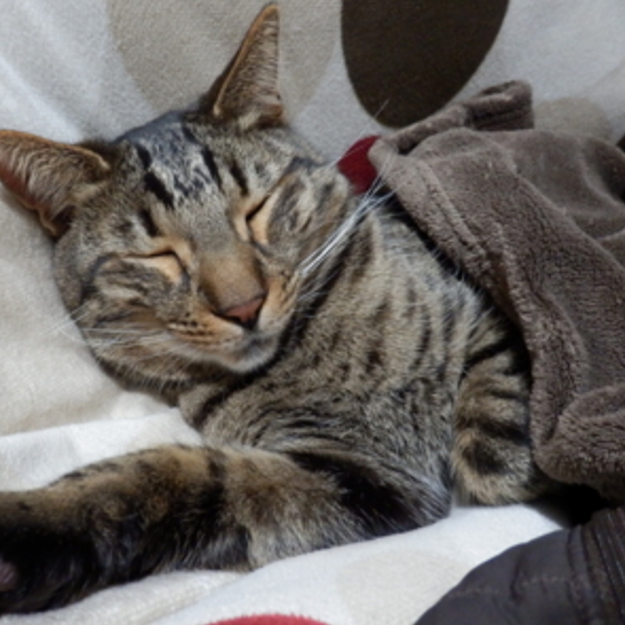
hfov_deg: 53.5
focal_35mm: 30
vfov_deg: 54.0
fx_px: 613
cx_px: 239
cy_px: 316
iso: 800
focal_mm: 4.5
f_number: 3
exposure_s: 1/10
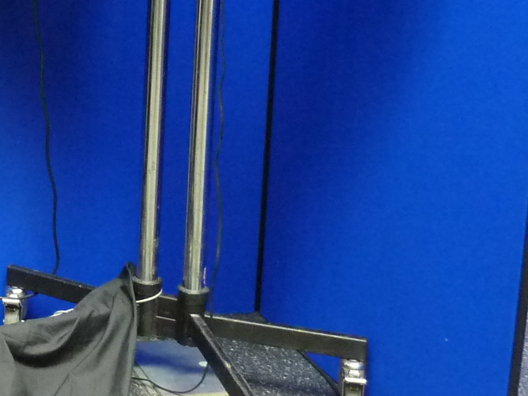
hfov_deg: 22.2
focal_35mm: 81
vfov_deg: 18.0
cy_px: 71
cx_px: -113
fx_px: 1235
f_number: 3.3
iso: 400
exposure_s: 1/15
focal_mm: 4.1
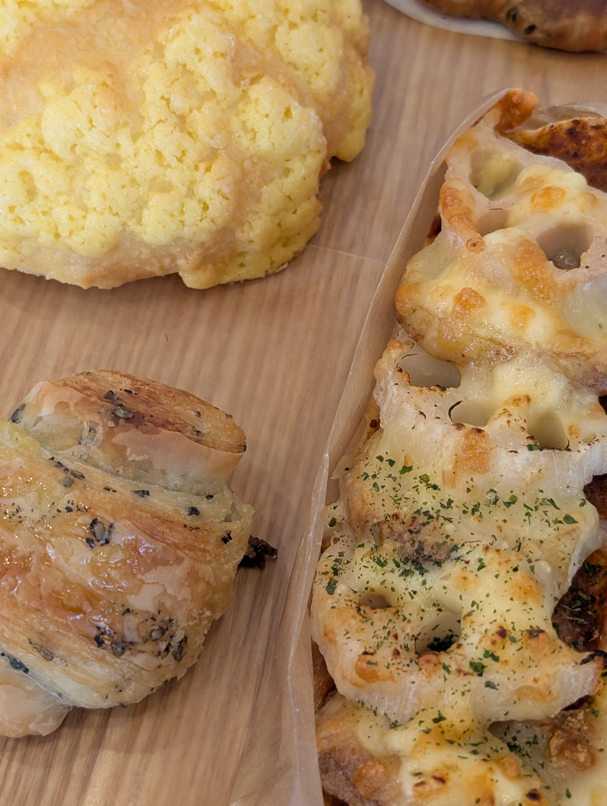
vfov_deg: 33.7
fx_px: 1329
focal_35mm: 57
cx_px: 321
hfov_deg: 25.7
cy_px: 389
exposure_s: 1/188
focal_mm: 6.9
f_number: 1.68
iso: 71
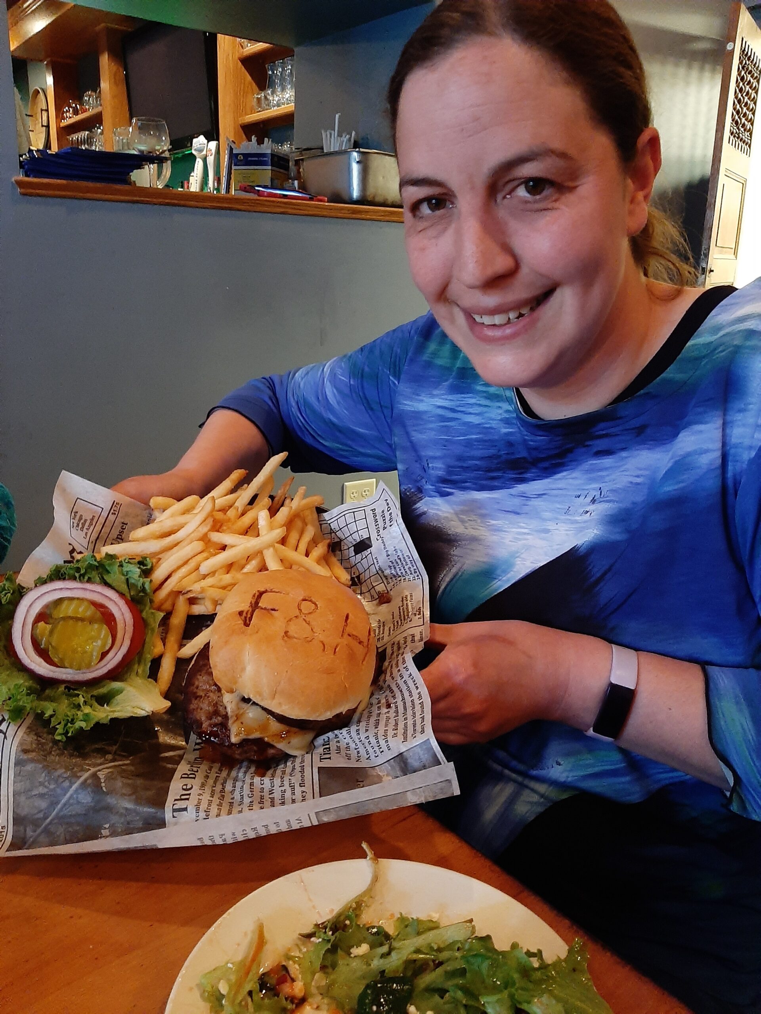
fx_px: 762
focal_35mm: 26
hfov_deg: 53.1
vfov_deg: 67.3
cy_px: 507
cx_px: 380
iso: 400
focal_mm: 3.93
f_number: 1.7
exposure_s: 1/20
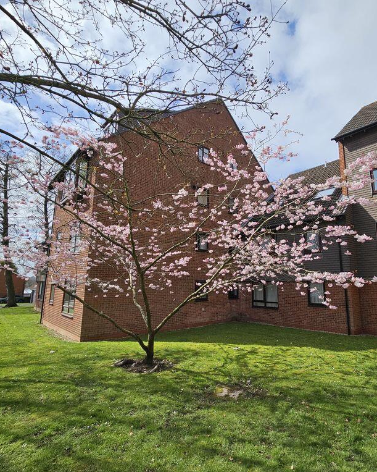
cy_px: 237
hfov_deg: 76.1
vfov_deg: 89.6
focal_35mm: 17
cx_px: 226
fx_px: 237
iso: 50
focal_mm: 2.2
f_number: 2.2
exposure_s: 1/2767
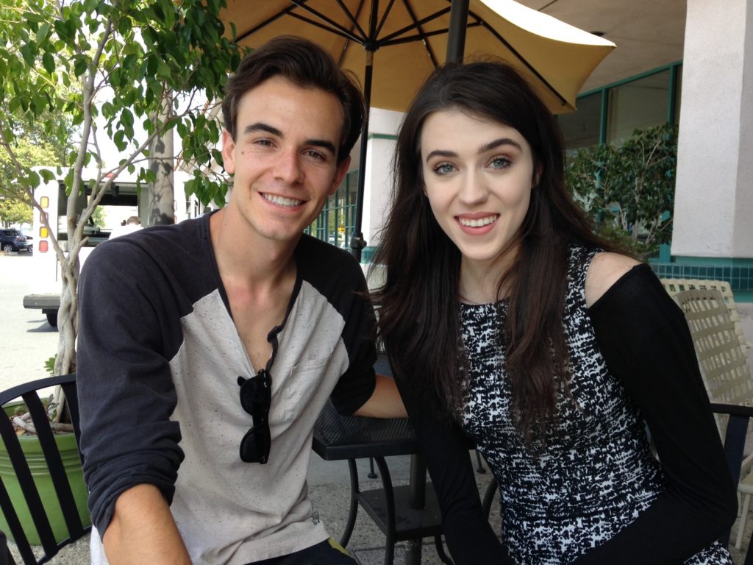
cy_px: 282
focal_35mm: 33
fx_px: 718
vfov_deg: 42.9
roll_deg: -1.1
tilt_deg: -4.0
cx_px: 376
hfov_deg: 55.4
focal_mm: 4.12
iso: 50
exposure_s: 1/246
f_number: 2.4
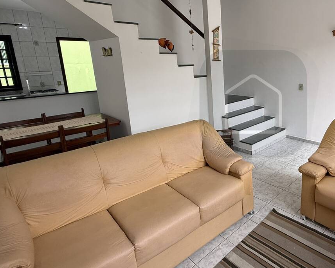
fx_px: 228
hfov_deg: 67.7
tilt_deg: -10.1
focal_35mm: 23
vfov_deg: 60.2
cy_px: 104
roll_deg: +0.3
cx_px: 253
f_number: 2.2
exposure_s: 1/99
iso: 64
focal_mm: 2.22
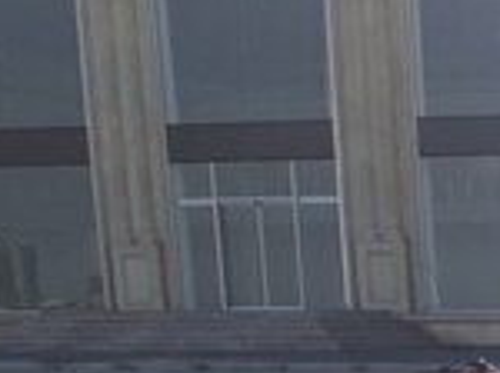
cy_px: 701
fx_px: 1716
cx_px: 910
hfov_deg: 14.5
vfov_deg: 11.4
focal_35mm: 119
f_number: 1.9
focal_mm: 3.6
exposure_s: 1/1035
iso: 40
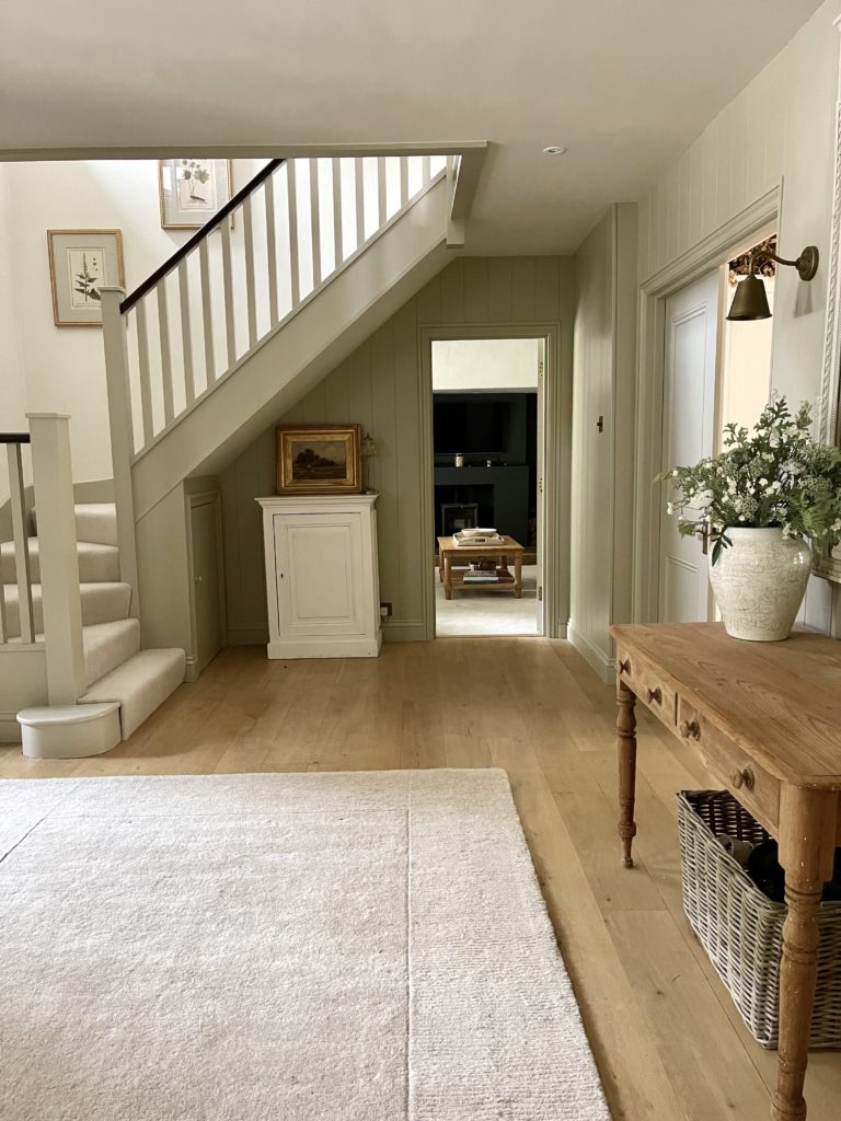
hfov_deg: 53.1
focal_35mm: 26
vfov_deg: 67.3
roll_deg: +1.1
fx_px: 842
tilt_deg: -7.8
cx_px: 420
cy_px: 560
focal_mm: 5.1
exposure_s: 1/44
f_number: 1.6
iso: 500
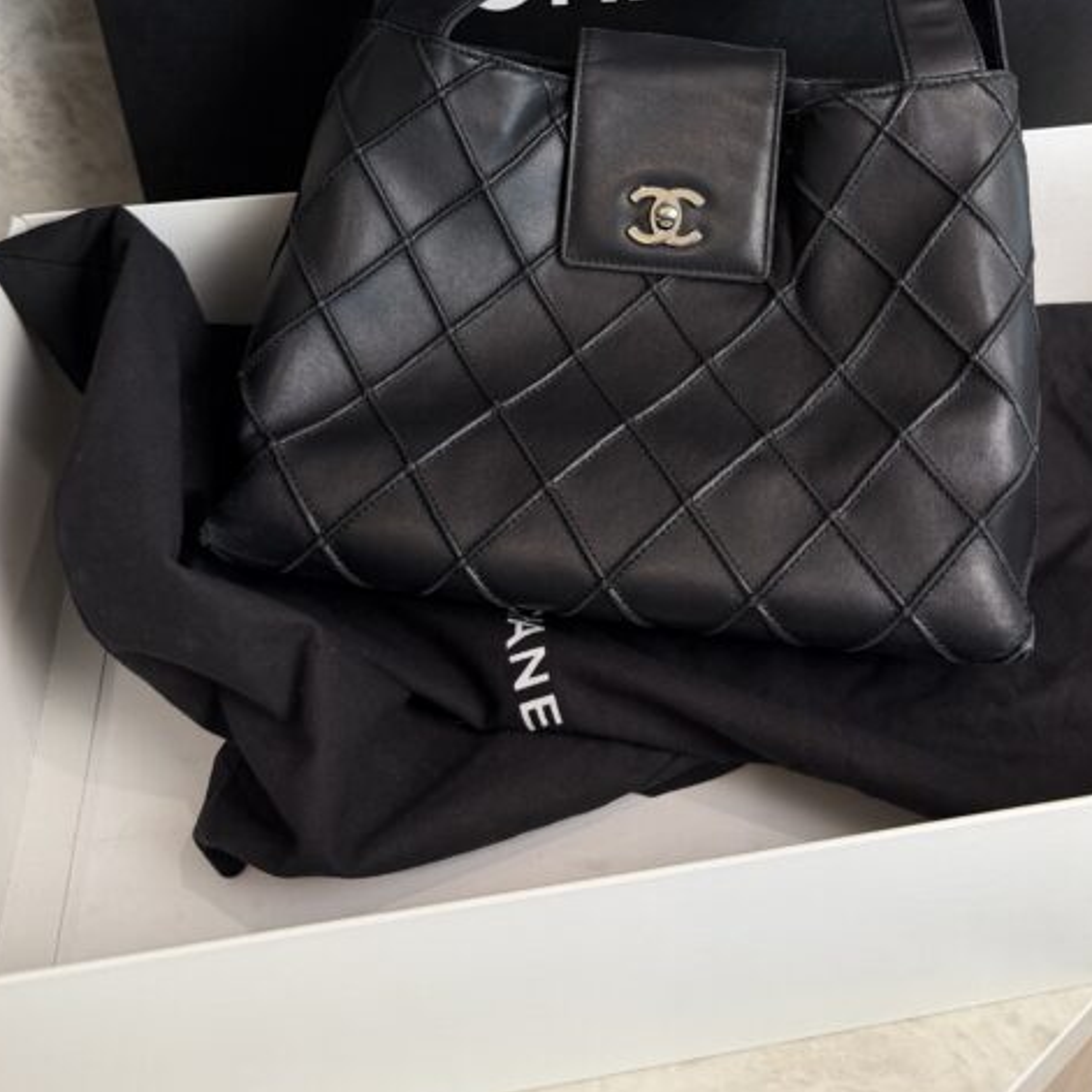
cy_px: 220
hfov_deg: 45.9
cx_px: 628
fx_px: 1285
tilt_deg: -37.7
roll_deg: -1.3
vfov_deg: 43.9
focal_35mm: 36
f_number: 1.78
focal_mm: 6.76
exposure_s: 1/156
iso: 200
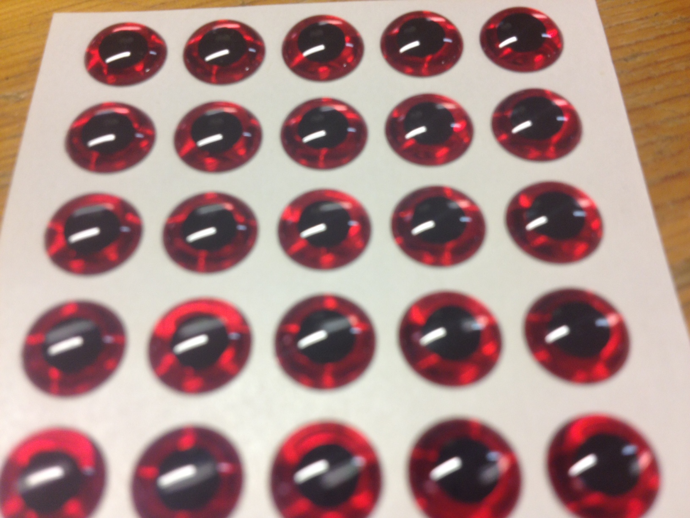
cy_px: 259
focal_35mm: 35
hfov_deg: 52.6
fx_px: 698
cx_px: 345
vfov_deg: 40.7
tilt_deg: -61.4
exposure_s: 1/20
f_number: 2.4
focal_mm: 4.28
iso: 50
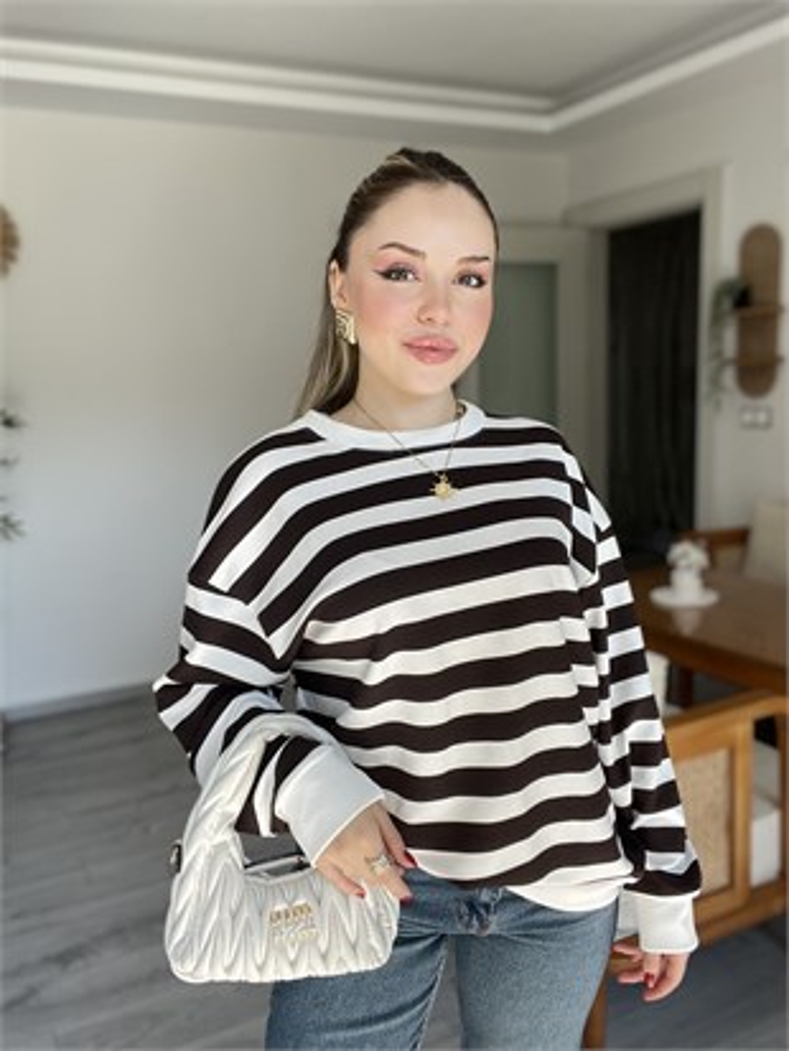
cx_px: 394
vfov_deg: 59.9
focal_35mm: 30
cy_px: 526
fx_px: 911
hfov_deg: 46.8
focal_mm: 2.71
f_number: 2.2
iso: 64
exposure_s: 1/121
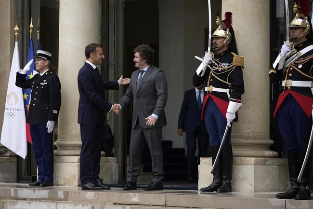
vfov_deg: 15.0
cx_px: 156
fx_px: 791
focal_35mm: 91
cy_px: 104
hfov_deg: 22.4
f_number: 2.8
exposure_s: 1/2000
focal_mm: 91
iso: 250
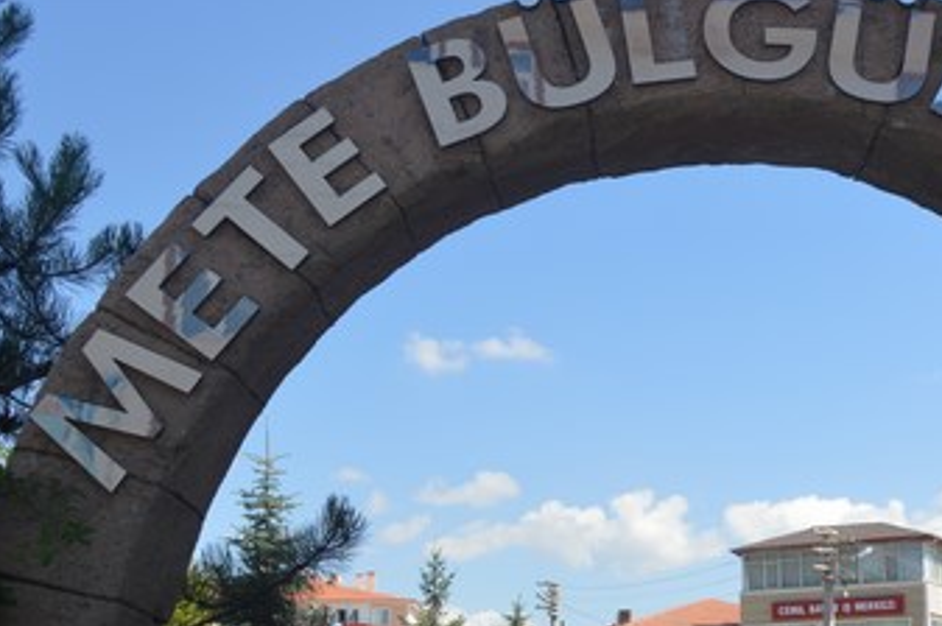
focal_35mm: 57
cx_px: 777
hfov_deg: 33.9
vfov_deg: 23.4
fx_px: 1490
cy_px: 489
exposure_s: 1/200
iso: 100
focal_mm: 20
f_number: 7.1
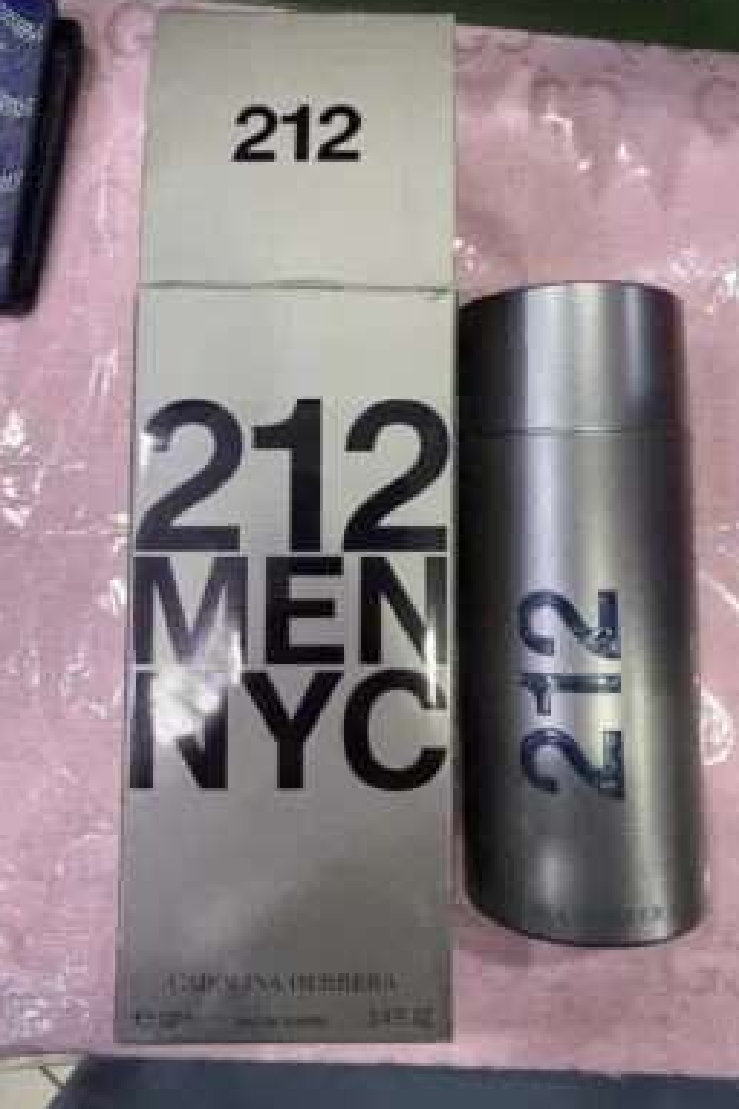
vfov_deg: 69.4
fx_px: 801
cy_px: 557
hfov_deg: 49.5
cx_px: 407
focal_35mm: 26
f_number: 2.2
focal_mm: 2.22
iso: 125
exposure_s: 1/100
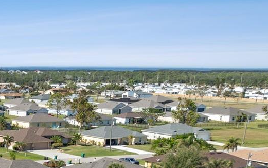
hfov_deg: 22.7
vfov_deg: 15.6
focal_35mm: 78
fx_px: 570
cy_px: 240
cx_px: -108
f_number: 4
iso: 100
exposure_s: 1/1250
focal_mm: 12.29
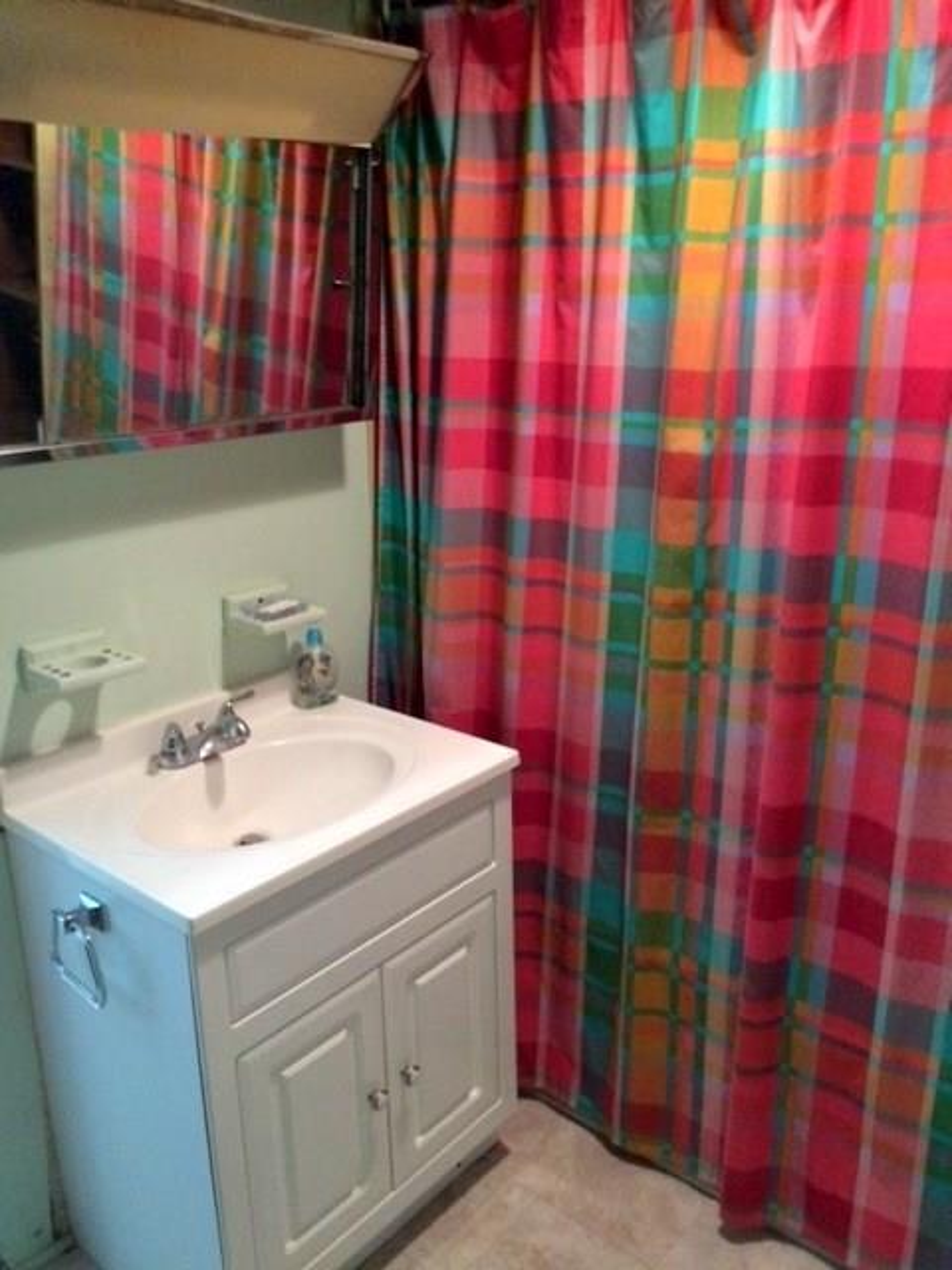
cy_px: 635
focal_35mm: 29
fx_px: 1063
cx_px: 476
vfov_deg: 61.7
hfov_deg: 48.2
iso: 320
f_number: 2.2
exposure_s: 1/15
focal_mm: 4.15
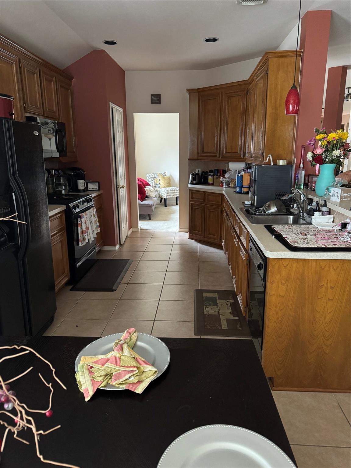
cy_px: 234
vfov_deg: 71.6
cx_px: 176
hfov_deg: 56.8
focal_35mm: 24
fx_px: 324
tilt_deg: -14.6
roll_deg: +0.4
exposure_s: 1/40
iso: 1000
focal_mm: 6.76
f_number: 1.78
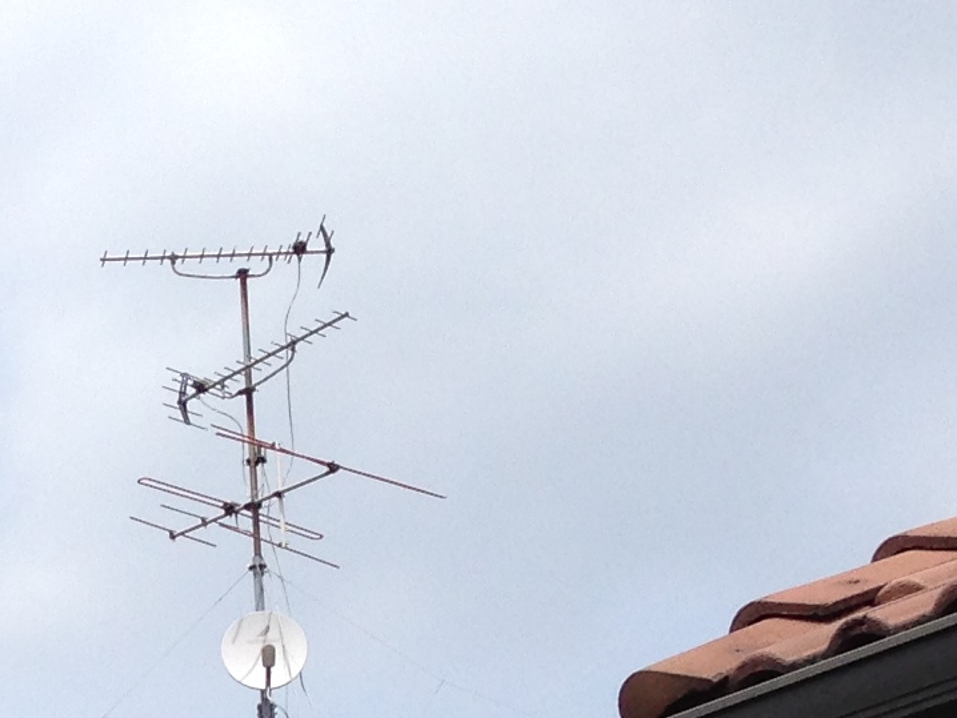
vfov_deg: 9.5
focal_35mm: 150
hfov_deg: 12.2
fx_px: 4148
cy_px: 1186
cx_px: -692
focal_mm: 4.12
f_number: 2.4
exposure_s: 1/1642
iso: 50
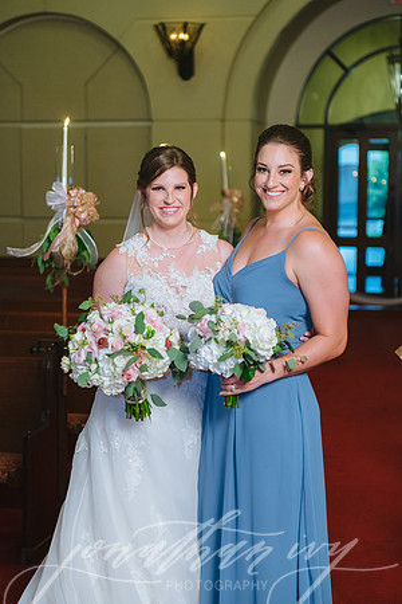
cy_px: 302
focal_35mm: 70
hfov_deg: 19.5
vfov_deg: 28.8
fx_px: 1172
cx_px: 201
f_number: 2.8
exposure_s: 1/125
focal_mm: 70
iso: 1250
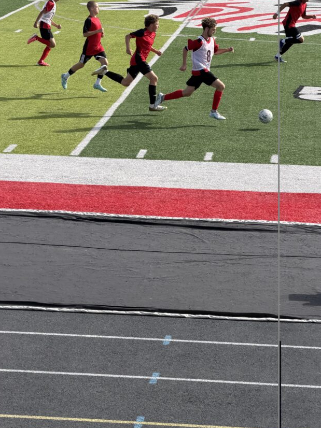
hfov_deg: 11.9
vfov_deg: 15.9
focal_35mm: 124
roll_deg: -3.7
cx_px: 161
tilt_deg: -13.0
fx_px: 1534
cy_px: 186
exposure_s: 1/638
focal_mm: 16.89
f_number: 2.8
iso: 50
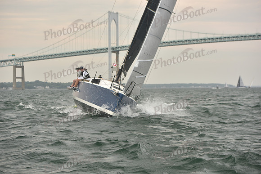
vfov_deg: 15.9
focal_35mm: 86
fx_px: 624
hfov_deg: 23.6
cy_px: 87
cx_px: 130
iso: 250
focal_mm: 86
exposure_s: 1/500
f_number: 4
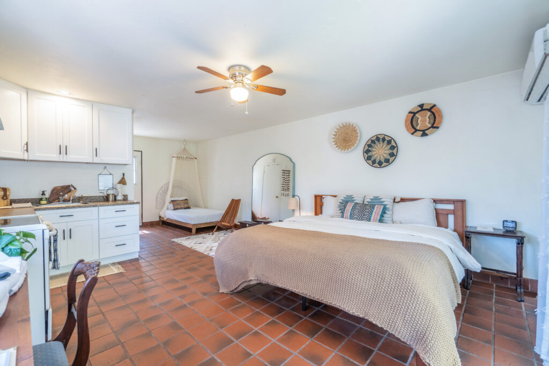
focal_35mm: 15
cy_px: 183
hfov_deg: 100.4
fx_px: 229
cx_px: 274
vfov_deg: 77.3
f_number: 7.1
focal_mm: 10
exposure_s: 1/8
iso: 400
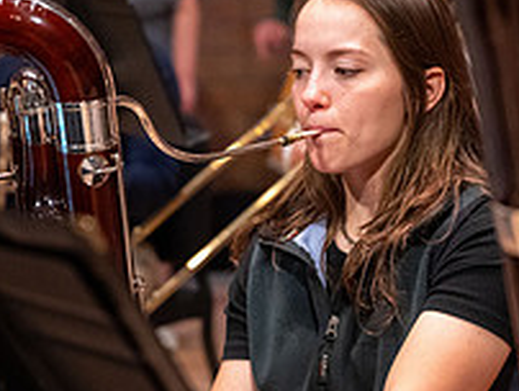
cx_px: 262
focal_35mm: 193
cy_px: 132
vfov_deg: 7.7
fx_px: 2897
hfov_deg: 10.2
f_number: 2.8
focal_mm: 70
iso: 1250
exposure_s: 1/800
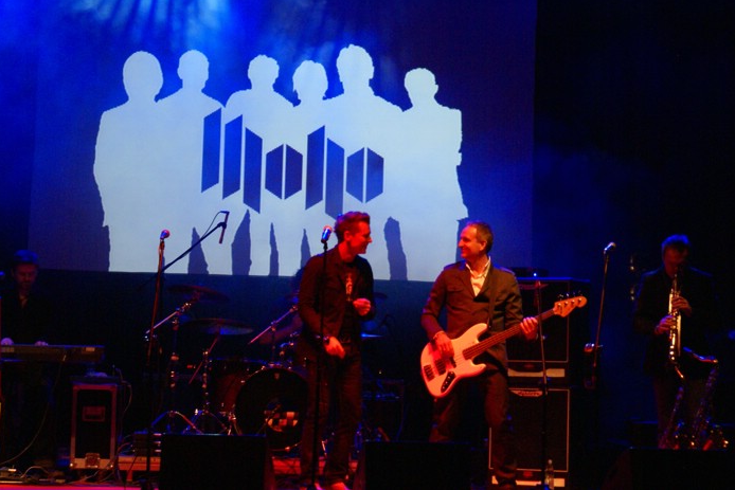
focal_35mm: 106
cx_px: 368
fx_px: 2164
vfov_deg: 12.9
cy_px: 243
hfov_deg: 19.3
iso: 800
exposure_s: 1/25
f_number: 5.6
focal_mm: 70
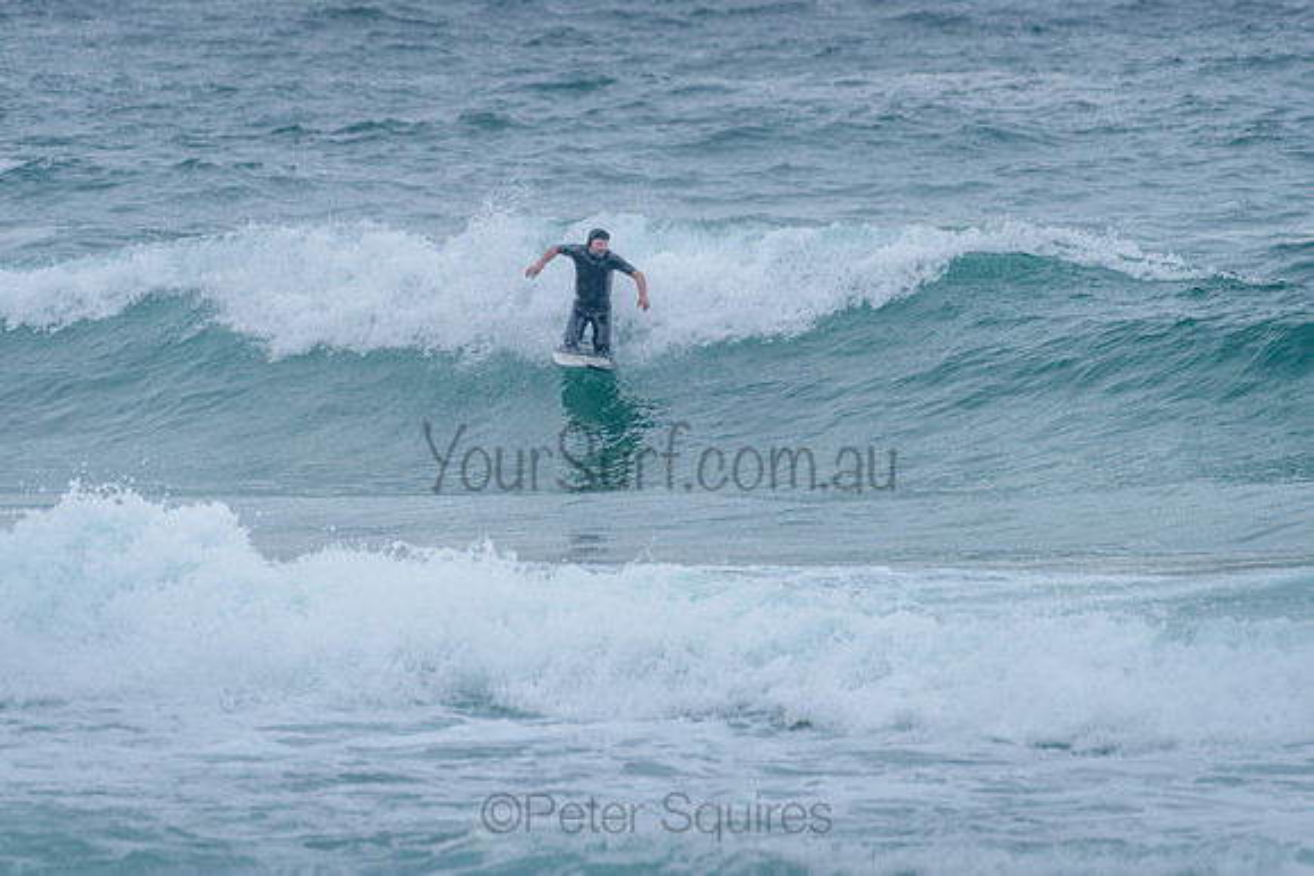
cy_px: 340
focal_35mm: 613
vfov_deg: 2.2
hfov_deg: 3.4
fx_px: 22370
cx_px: 659
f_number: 5.6
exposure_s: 1/1250
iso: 640
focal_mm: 500
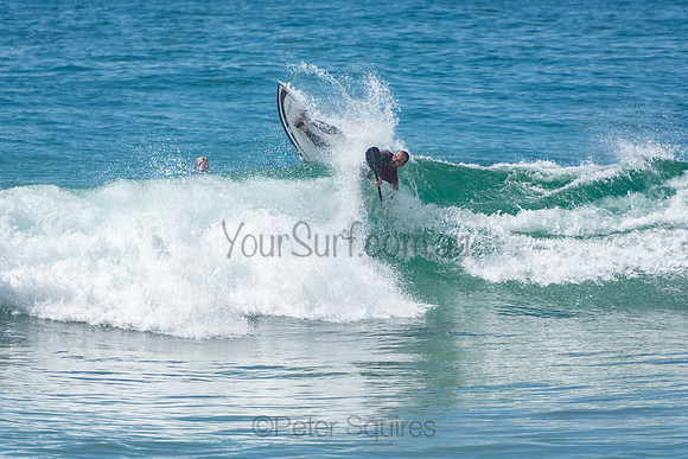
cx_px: 344
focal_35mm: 600
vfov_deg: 2.3
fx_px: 11469
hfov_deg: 3.4
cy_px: 230
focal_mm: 400
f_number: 5.6
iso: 180
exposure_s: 1/1250
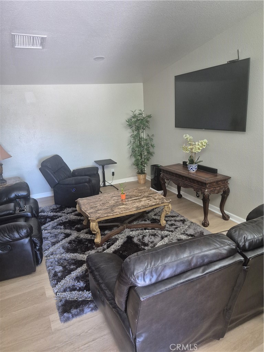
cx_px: 132
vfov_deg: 73.9
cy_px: 176
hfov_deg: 58.9
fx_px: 234
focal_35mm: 23
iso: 640
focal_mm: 5.4
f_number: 1.8
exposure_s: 1/120
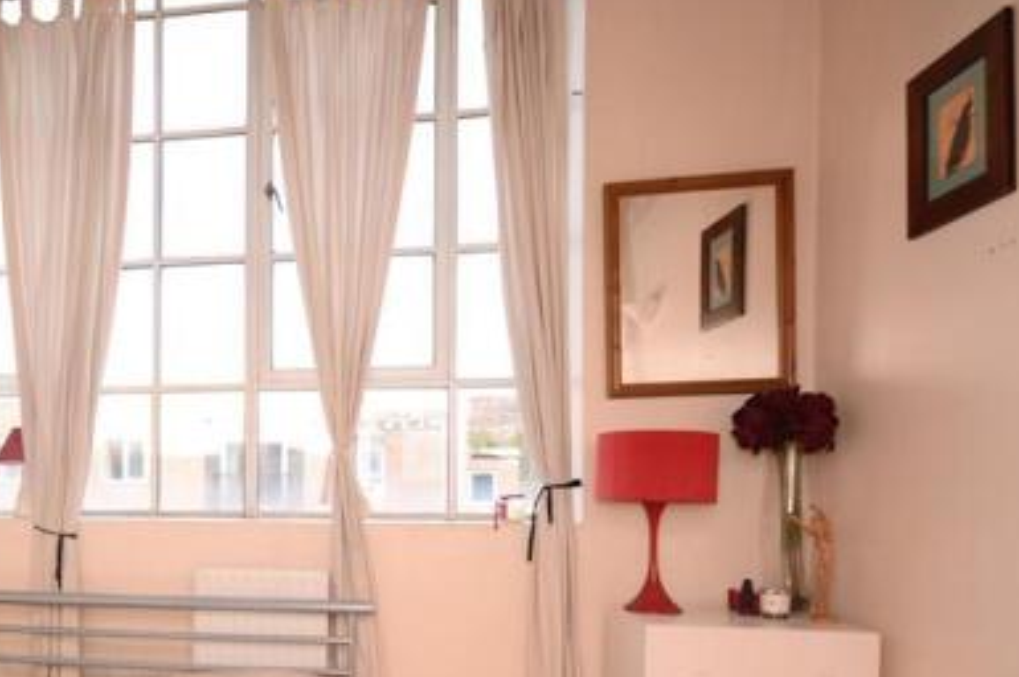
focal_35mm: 29
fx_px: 832
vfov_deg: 43.6
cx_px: 191
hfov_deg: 57.8
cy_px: 461
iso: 400
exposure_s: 1/200
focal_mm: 11.5
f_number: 5.6
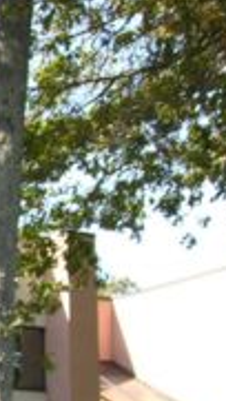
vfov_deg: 18.6
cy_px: 494
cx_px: -452
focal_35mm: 108
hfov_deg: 9.1
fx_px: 1149
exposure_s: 1/149
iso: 71
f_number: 4.3
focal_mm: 7
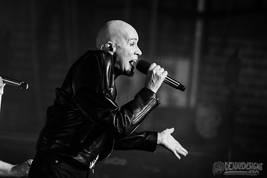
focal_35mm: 637
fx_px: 4722
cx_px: 120
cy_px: 79
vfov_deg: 2.2
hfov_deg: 3.2
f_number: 6
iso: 4000
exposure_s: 1/250
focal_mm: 480
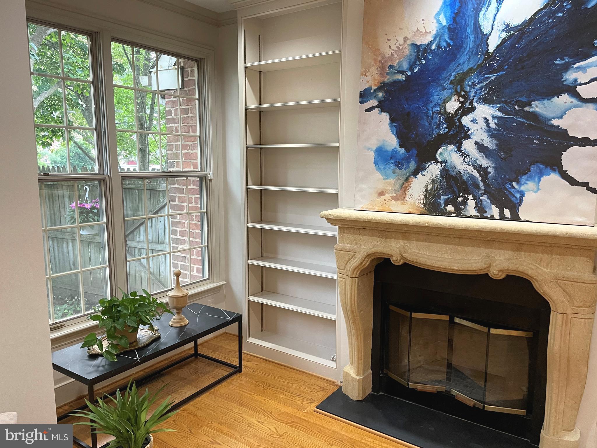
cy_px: 224
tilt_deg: -8.5
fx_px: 448
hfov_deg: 67.3
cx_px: 298
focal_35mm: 26
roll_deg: +0.4
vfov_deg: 53.1
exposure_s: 1/60
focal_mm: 4.2
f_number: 1.6
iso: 320
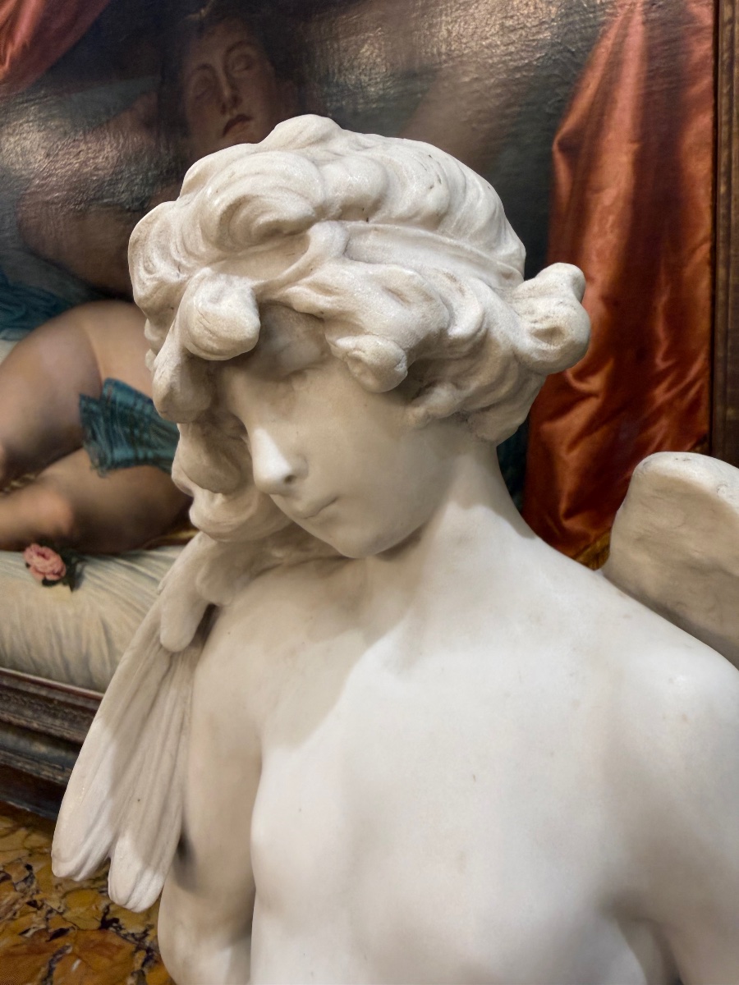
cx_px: 370
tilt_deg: -2.3
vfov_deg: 71.6
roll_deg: +0.1
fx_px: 683
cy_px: 492
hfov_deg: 56.8
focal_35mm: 24
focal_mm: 2.22
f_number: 2.2
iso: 125
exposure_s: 1/100
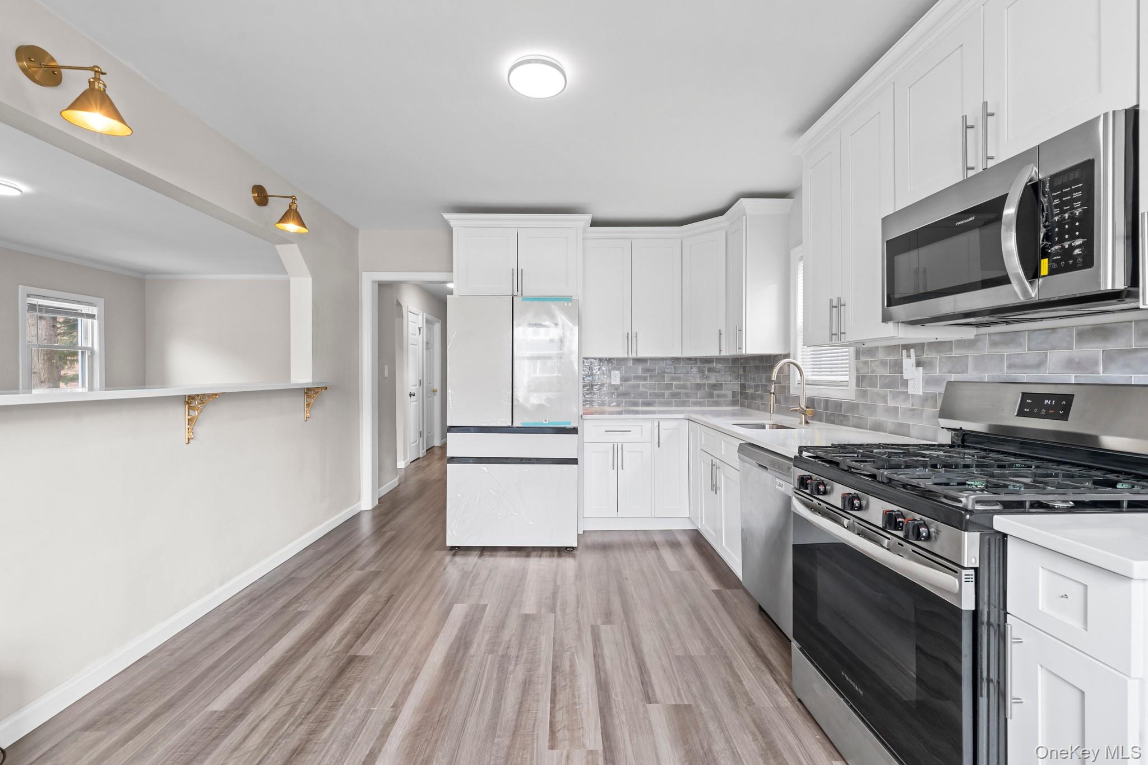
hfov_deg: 104.3
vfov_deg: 81.2
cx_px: 574
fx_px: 446
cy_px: 382
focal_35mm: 14
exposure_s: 1/5
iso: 800
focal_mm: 14
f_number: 9
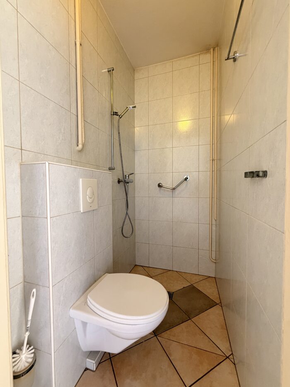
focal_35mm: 14
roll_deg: +0.3
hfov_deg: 85.7
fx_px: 156
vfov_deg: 102.1
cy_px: 194
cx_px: 145
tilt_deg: -2.6
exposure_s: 1/50
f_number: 2.2
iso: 400
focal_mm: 2.22
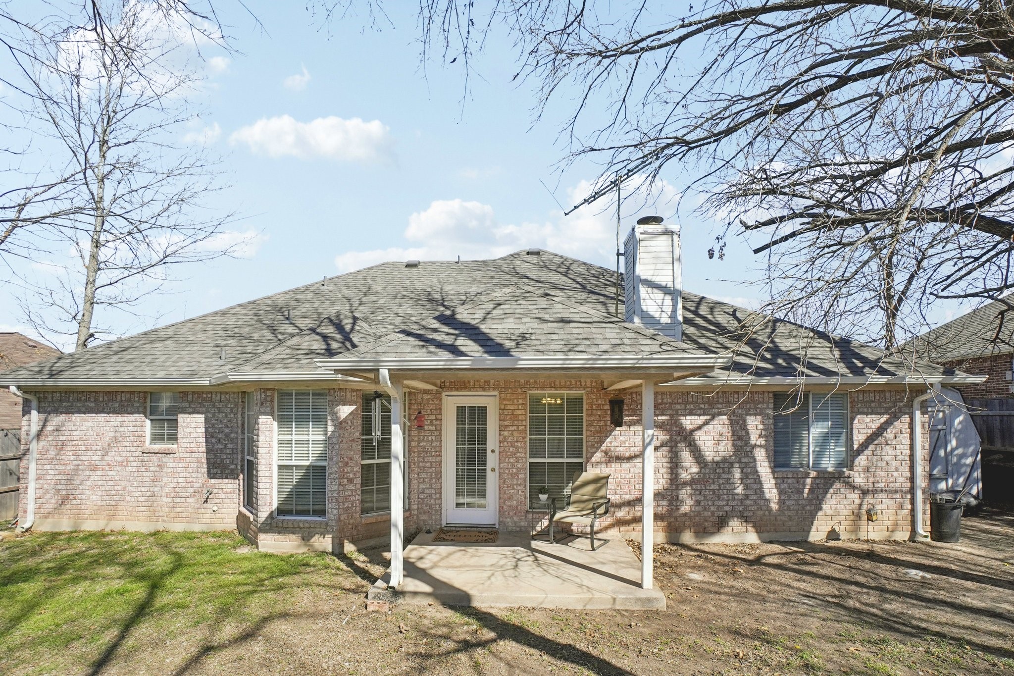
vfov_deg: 77.3
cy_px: 338
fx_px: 422
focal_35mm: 15
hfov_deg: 100.4
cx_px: 507
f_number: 8
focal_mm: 10
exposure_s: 1/1000
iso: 400
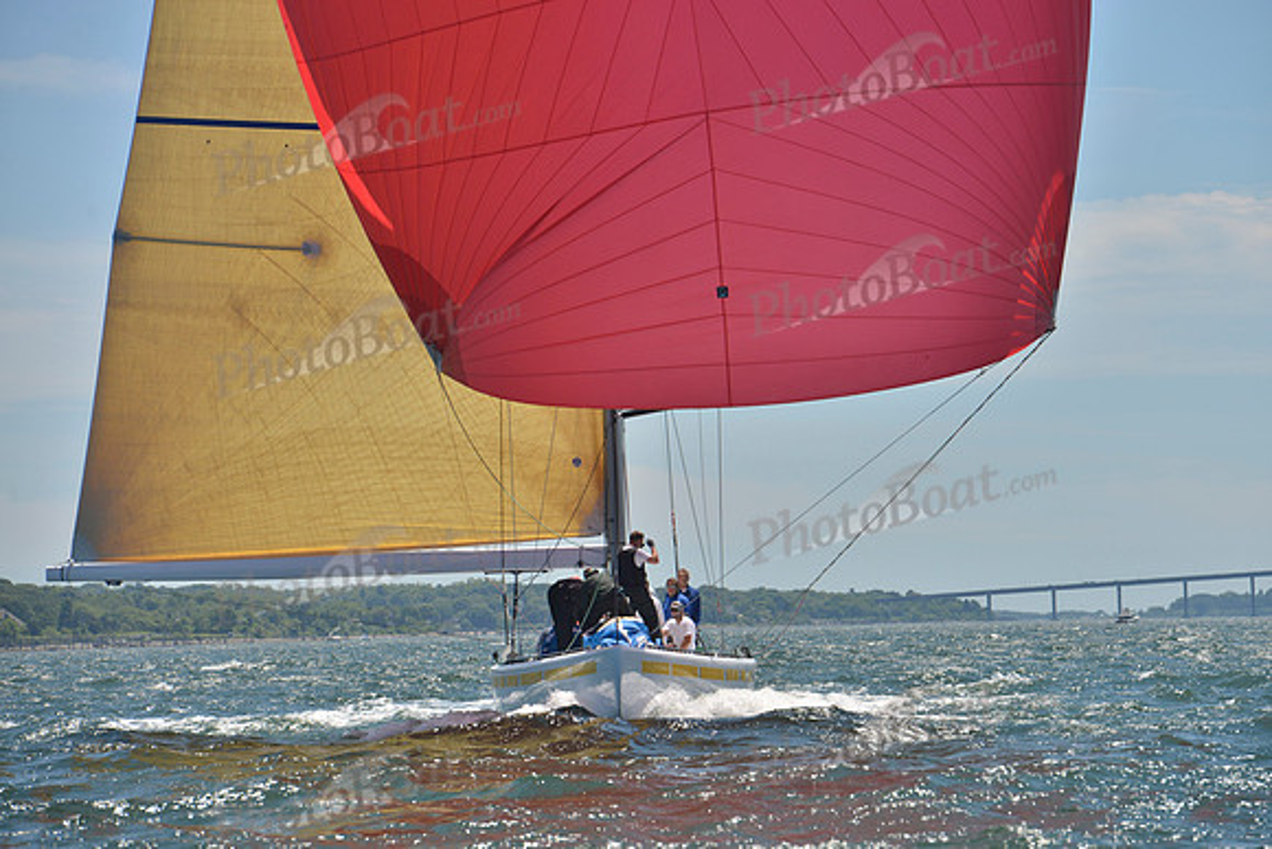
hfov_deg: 11.7
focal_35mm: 175
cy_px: 424
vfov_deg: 7.9
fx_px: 6184
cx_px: 636
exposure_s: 1/1250
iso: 280
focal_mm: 175
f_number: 9
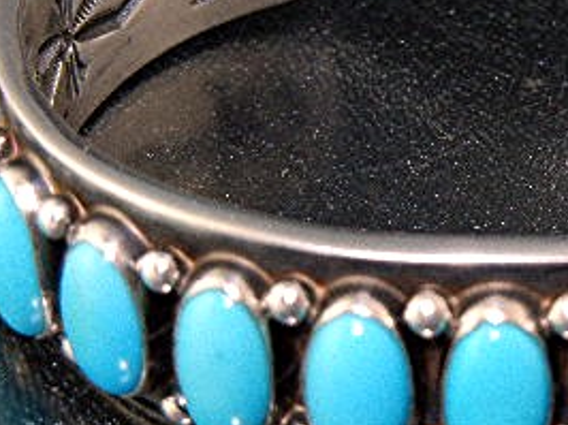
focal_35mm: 142
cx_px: 504
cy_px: 160
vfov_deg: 10.4
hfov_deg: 13.8
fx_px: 2328
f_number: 4
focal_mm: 10.6
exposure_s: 1/30
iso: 256
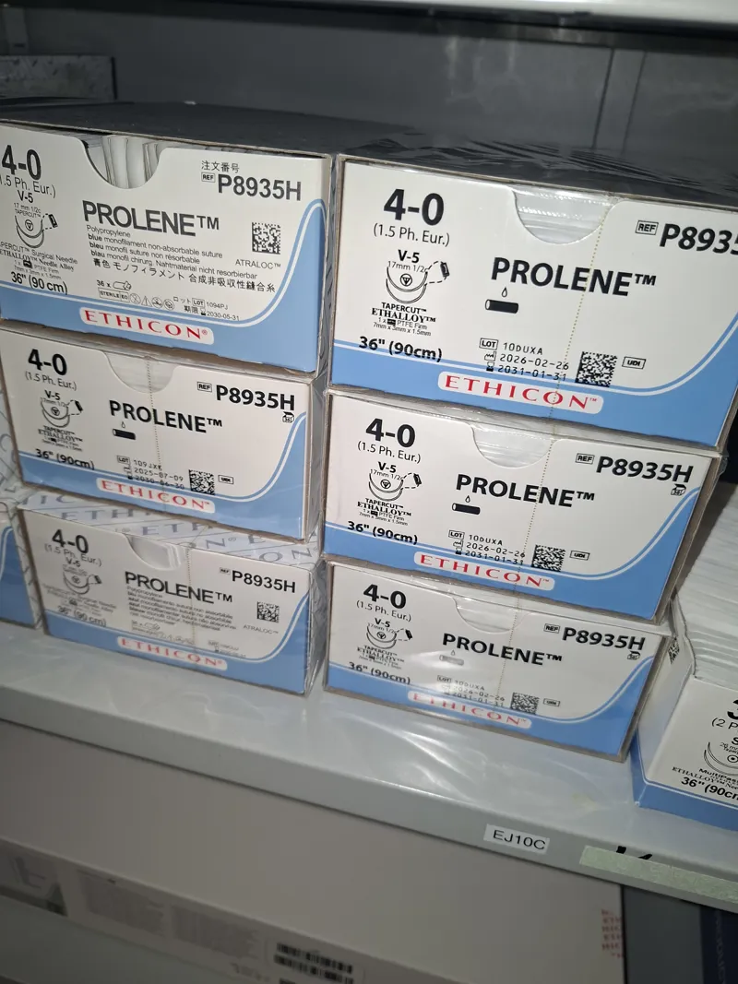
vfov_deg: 73.9
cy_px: 492
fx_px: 654
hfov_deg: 58.9
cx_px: 369
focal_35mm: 23
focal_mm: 5.54
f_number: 1.8
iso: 40
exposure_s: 1/100000
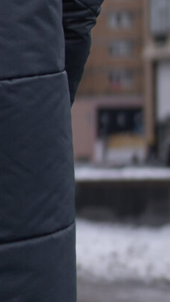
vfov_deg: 12.4
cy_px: 143
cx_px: -78
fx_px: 1388
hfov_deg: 6.9
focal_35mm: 173
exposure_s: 1/4000
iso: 160
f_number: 1.4
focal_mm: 35
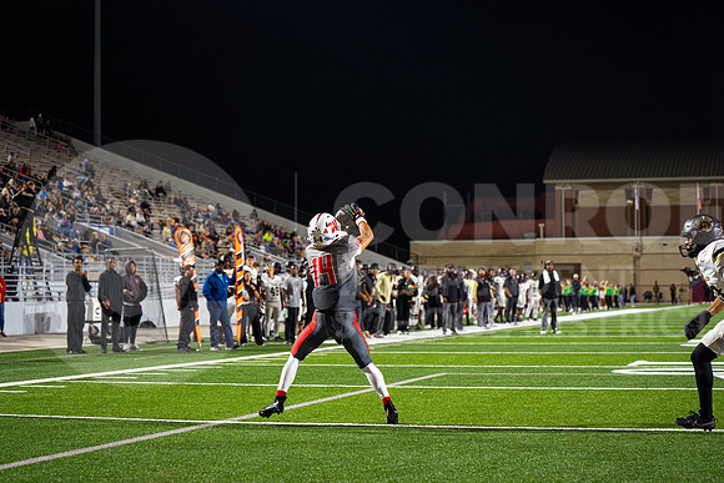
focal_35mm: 70
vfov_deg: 19.5
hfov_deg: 28.8
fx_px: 1408
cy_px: 242
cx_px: 362
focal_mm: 70
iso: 2500
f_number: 3.2
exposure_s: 1/1250
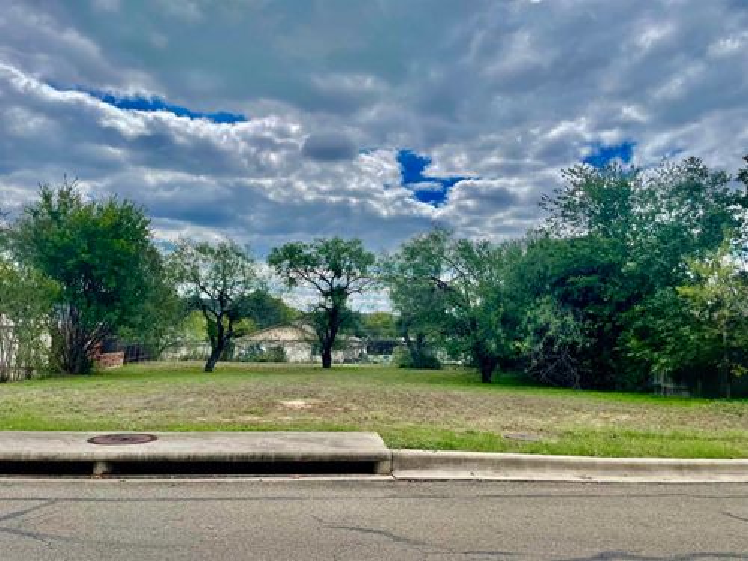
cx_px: 374
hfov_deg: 67.3
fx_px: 562
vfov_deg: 53.1
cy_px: 280
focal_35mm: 26
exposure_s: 1/5291
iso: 32
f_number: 1.6
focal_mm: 4.2
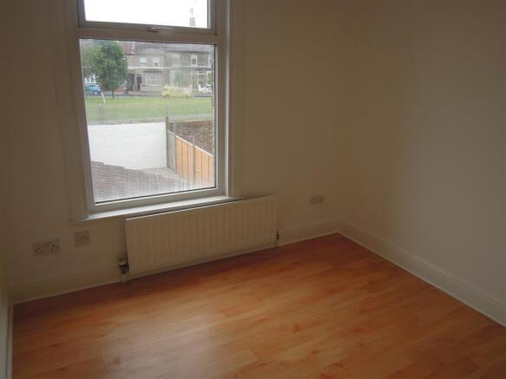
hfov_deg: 63.5
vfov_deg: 49.7
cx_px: 253
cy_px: 190
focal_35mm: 28
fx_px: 409
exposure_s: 1/1000
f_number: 2.2
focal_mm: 5
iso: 160
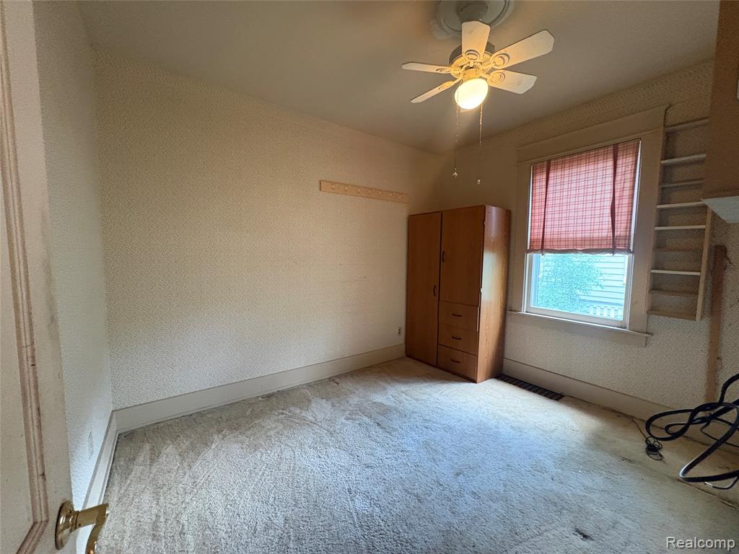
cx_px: 370
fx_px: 299
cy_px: 277
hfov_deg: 102.1
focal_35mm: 14
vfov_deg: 85.7
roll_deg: -0.2
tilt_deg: -4.2
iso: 800
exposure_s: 1/60
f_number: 2.2
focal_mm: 2.22
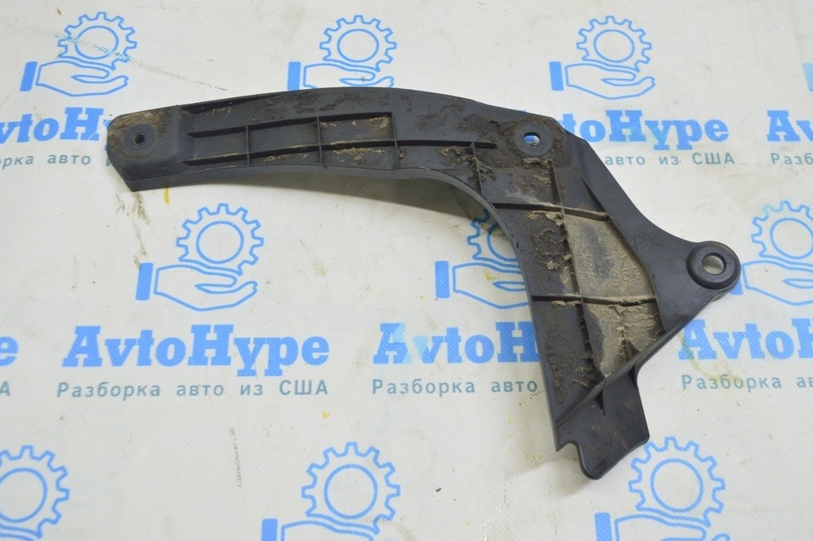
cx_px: 409
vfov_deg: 37.3
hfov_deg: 53.8
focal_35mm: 36
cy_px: 271
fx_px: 801
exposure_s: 1/20
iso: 400
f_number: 5.6
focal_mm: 23
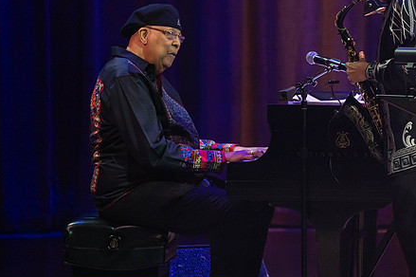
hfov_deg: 4.1
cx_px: 322
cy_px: 71
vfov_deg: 2.7
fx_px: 5785
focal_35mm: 501
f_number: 5.6
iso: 3200
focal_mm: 321
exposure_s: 1/320
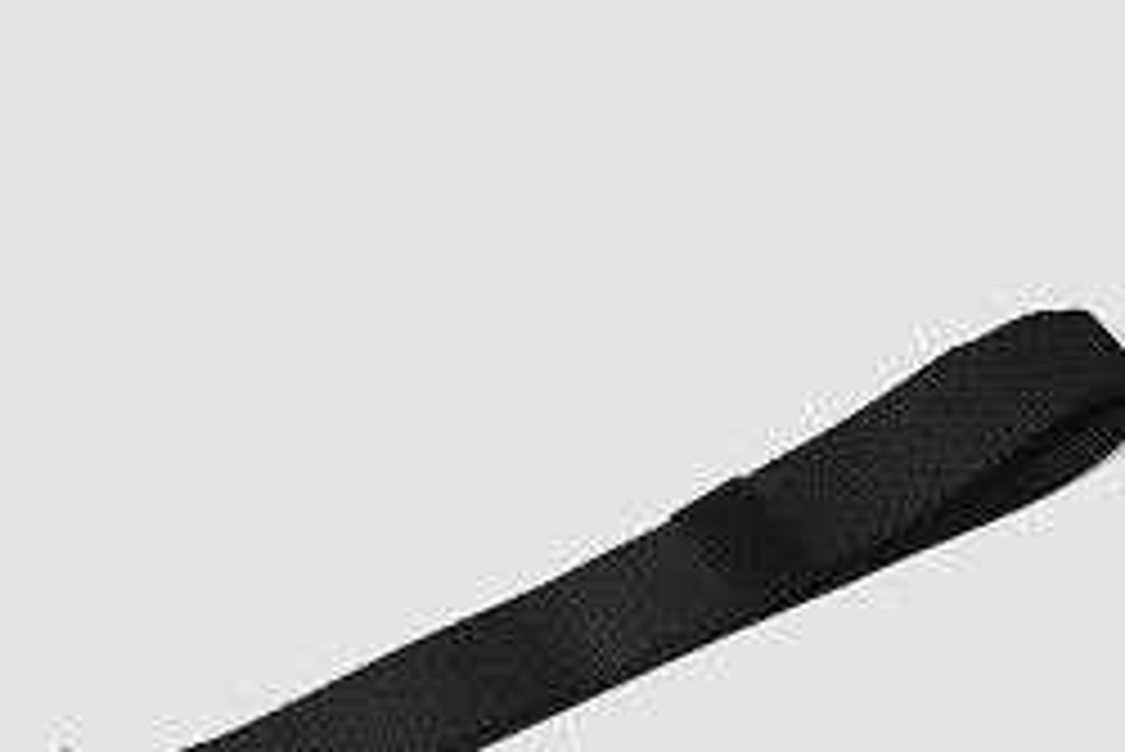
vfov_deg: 16.4
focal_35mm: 82
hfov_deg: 24.5
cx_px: 306
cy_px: 709
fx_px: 2564
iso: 160
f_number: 13
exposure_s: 1/100
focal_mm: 41
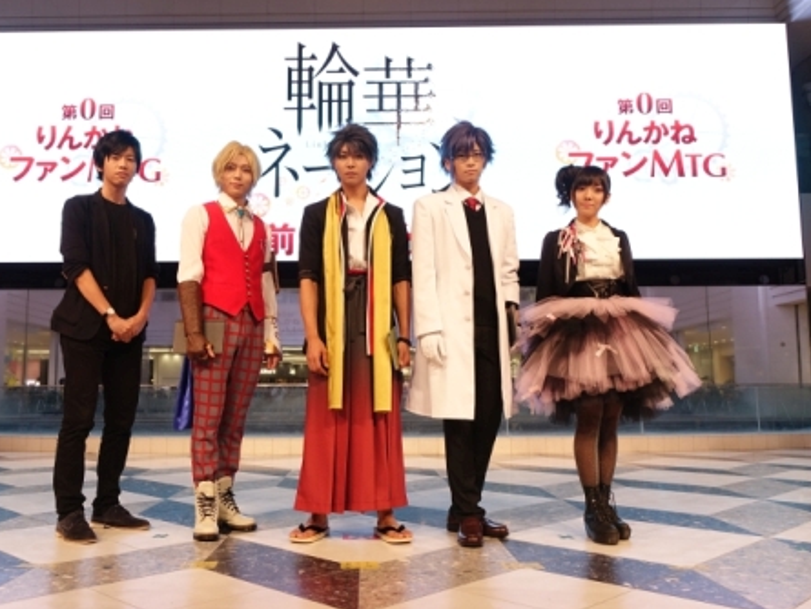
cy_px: 304
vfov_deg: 45.5
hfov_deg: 58.1
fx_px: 726
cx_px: 352
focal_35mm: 31
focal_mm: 10.28
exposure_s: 1/160
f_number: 2.8
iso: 250
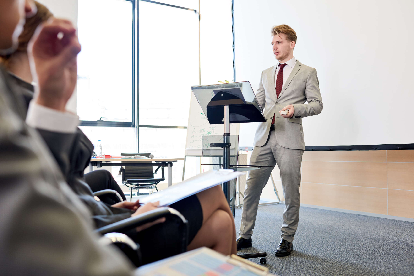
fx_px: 403
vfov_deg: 37.9
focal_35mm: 35
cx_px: 207
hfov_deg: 54.4
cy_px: 138
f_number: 3.5
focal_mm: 35
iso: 800
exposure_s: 1/160
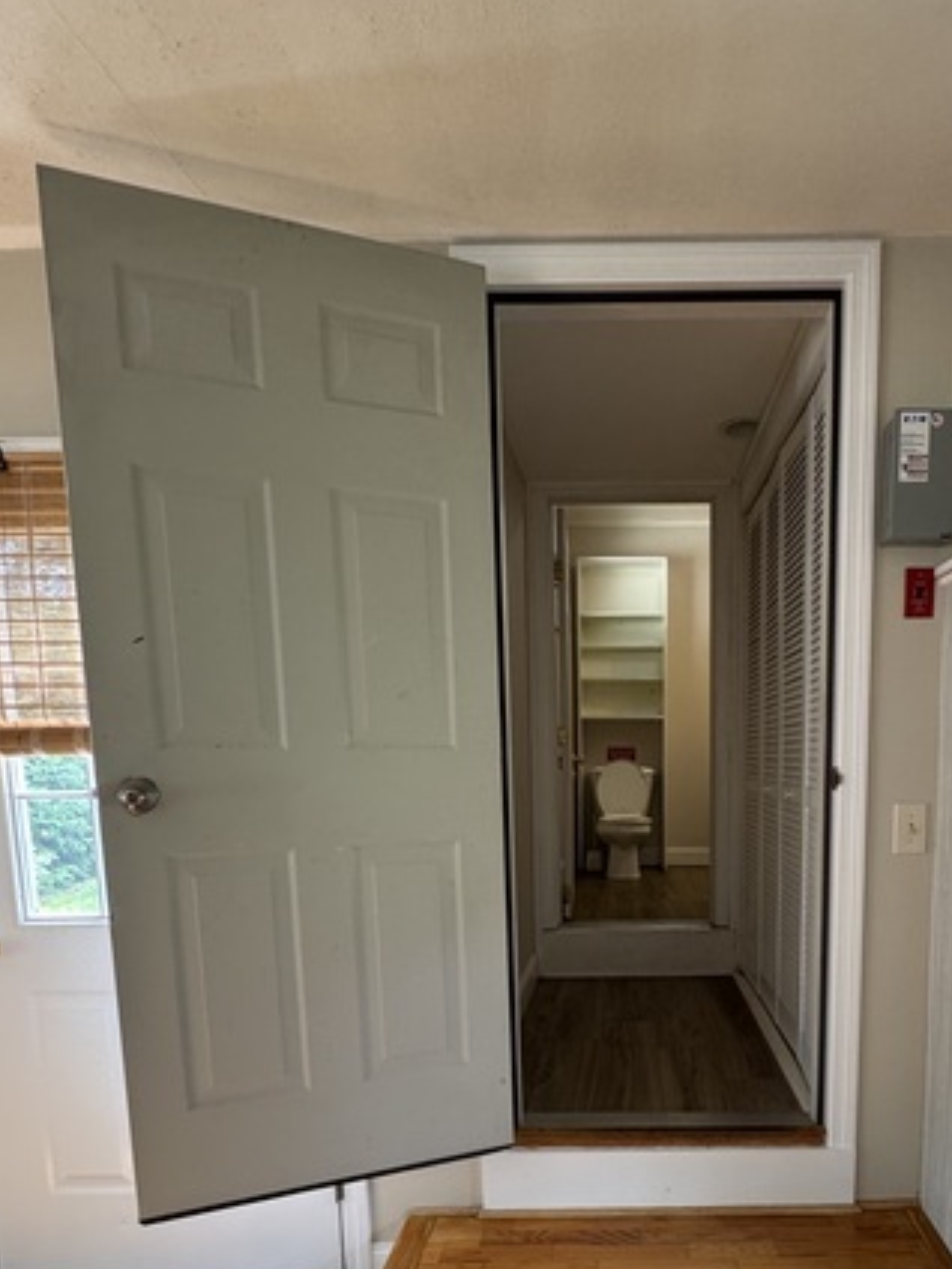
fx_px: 807
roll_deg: +0.7
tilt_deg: -5.5
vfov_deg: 73.6
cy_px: 863
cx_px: 629
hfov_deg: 59.8
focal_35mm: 22
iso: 200
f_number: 2.2
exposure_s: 1/99
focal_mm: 2.22
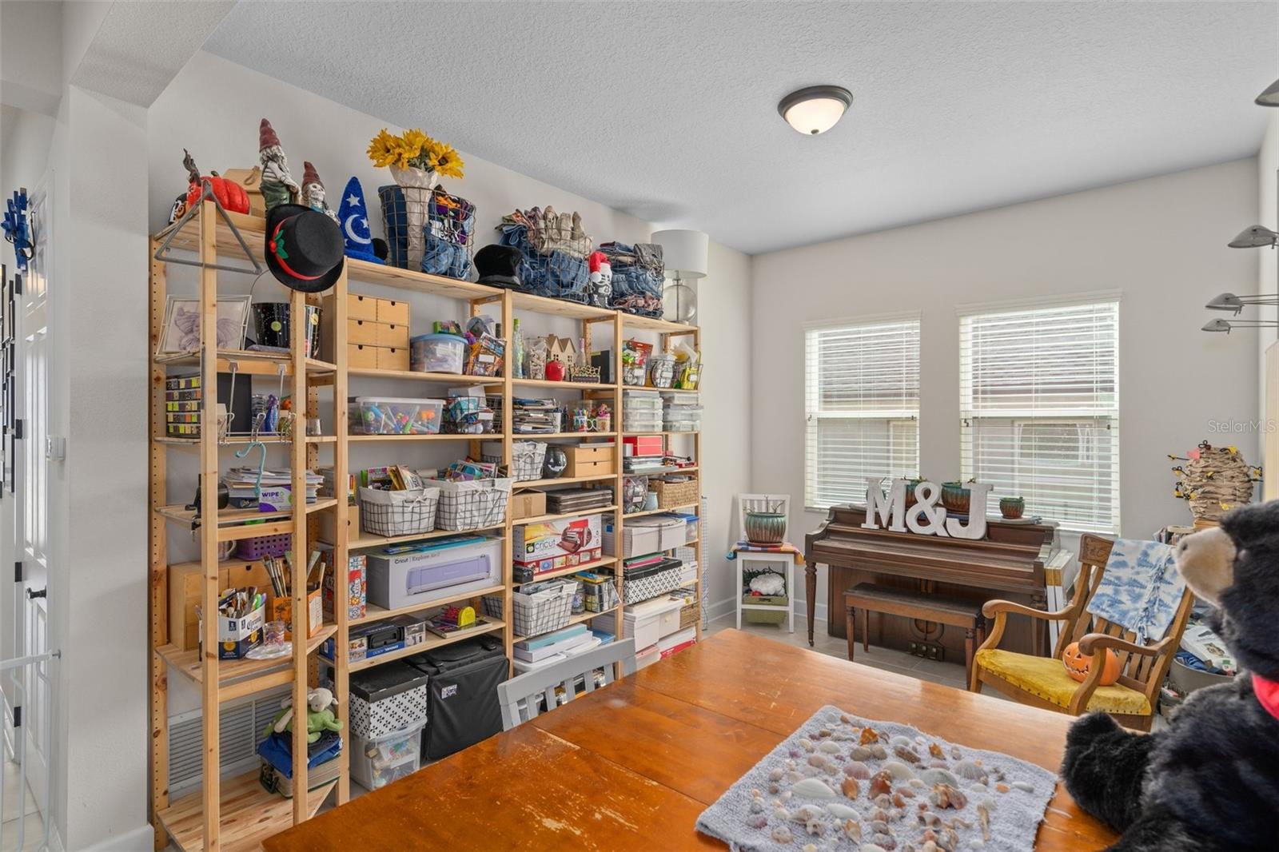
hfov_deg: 93.3
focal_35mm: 17
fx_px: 604
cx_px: 640
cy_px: 426
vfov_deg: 70.4
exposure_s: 1/5
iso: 320
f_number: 8
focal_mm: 17
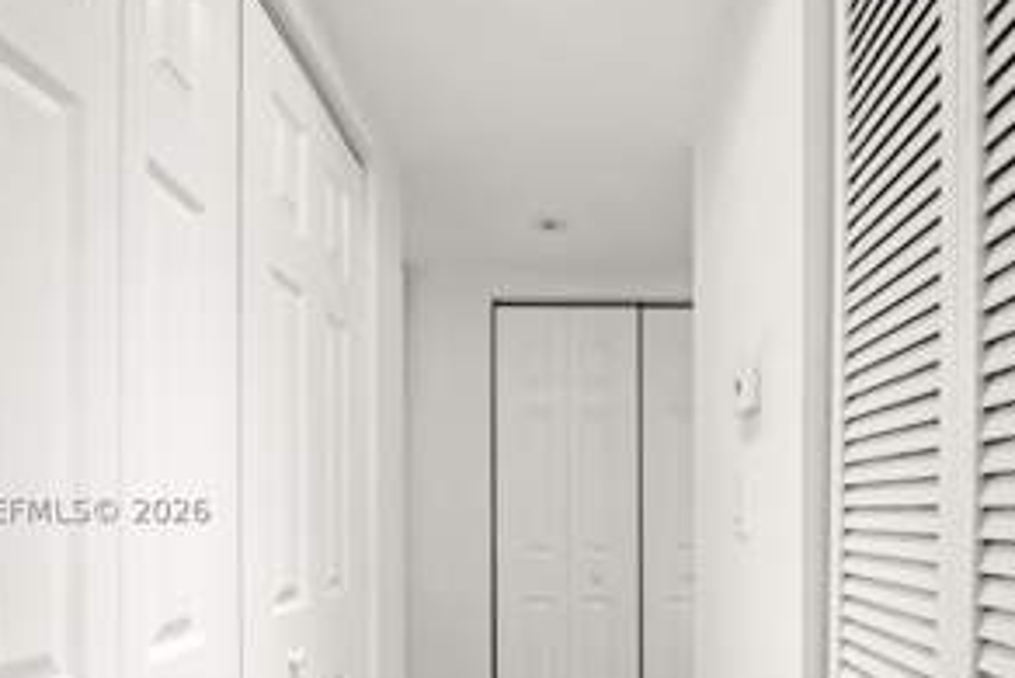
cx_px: 594
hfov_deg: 75.5
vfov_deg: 52.7
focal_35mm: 23
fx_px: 649
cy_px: 508
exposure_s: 1/15
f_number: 2.8
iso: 100
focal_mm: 14
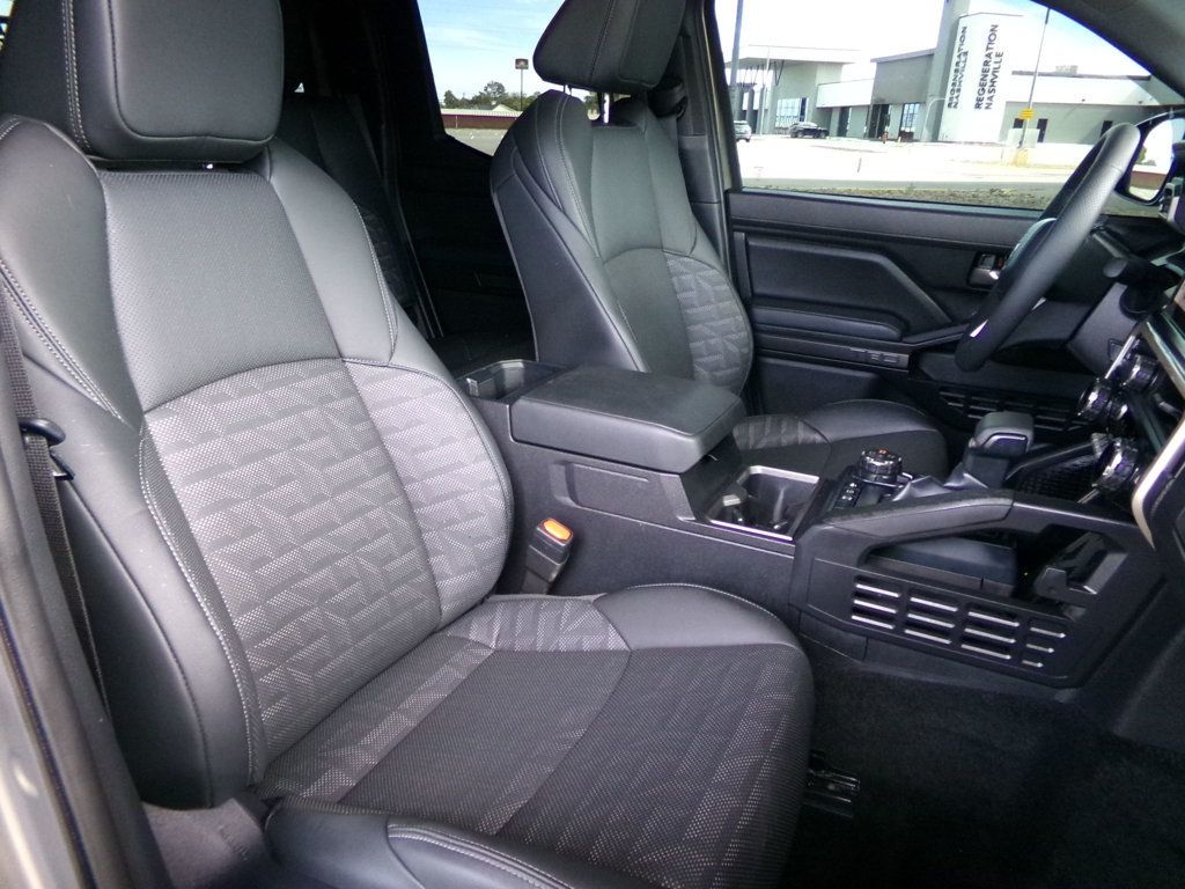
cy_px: 444
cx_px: 592
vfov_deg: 56.8
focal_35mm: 24
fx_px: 822
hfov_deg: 71.6
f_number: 3.7
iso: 672
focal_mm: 4.3
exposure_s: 1/60
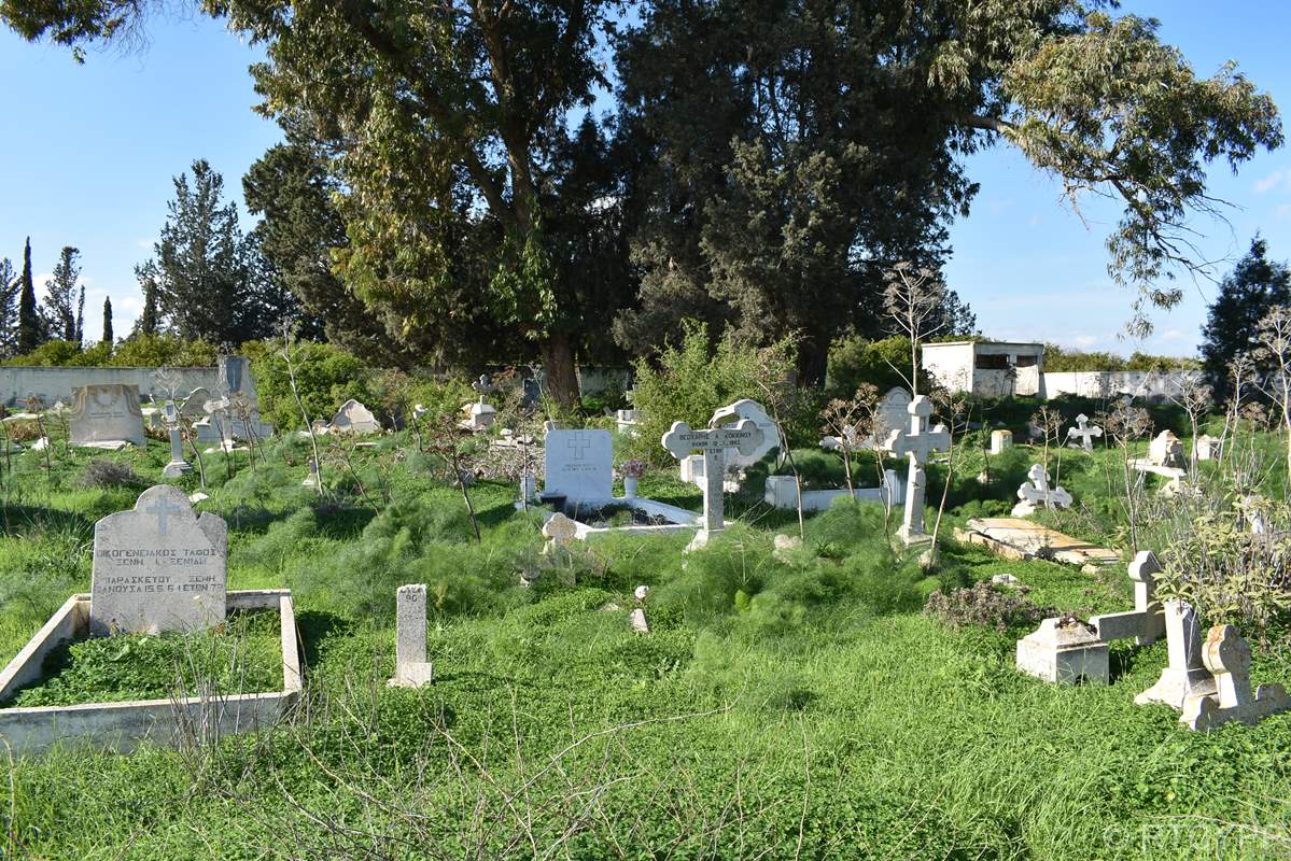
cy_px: 430
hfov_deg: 67.4
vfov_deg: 48.0
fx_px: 968
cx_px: 646
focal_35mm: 27
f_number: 8
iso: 100
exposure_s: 1/200
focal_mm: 18
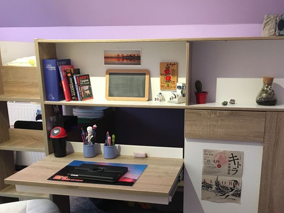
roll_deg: -0.5
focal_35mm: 40
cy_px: 144
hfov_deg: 46.7
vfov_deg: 35.6
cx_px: 160
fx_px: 328
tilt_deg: -17.1
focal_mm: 4.15
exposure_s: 1/25
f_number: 2.2
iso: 200
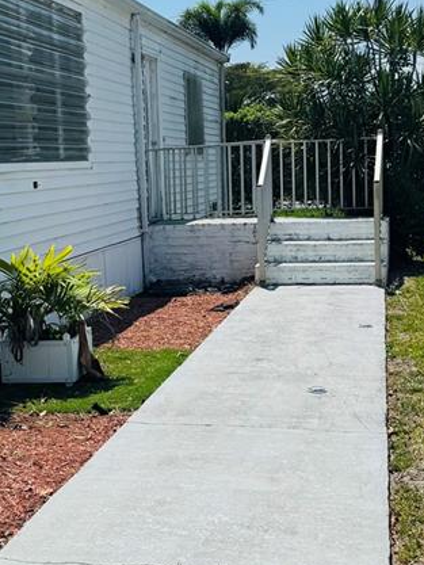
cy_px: 245
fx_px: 1126
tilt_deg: -5.2
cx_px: 79
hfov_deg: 21.0
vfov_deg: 28.1
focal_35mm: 69
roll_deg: +3.0
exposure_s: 1/9009
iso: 80
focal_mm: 6.76
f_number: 1.78
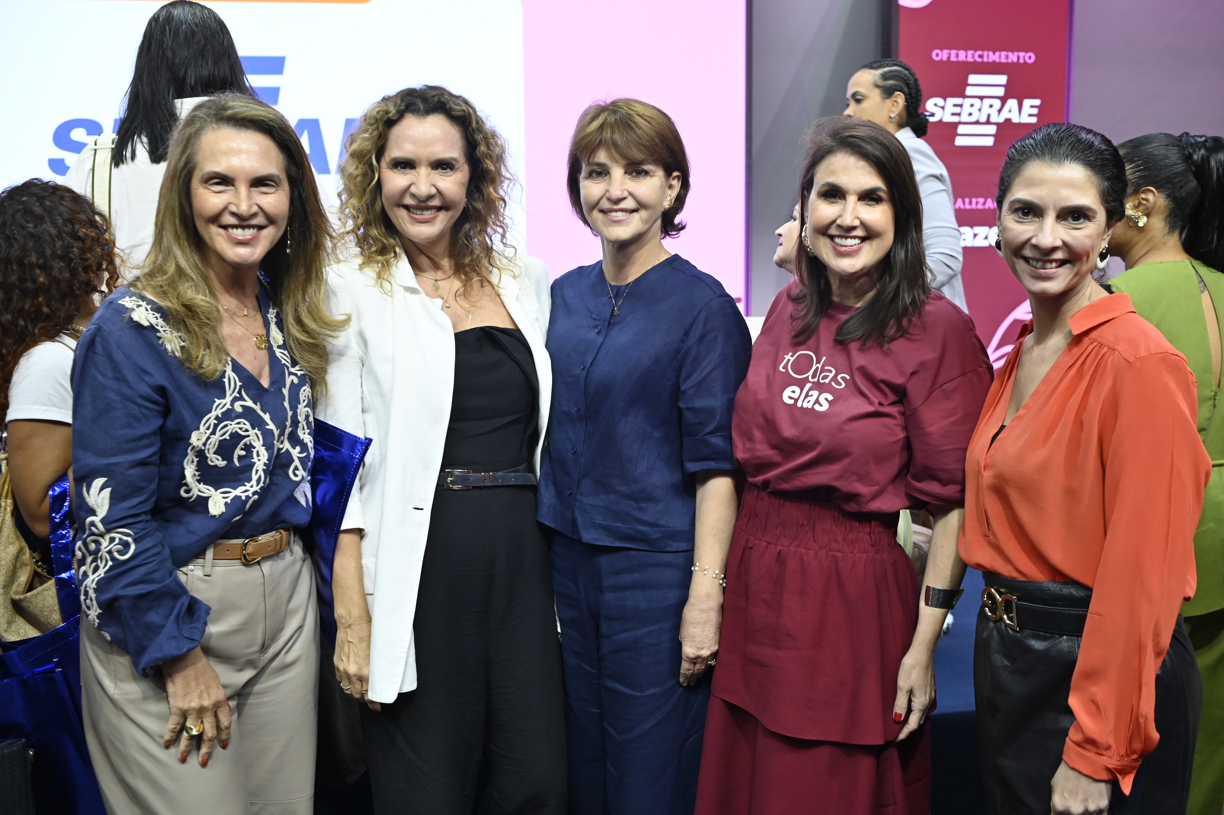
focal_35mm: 35
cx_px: 612
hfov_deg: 54.4
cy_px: 408
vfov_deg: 37.8
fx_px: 1190
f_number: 4.5
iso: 2500
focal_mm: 35
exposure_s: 1/160
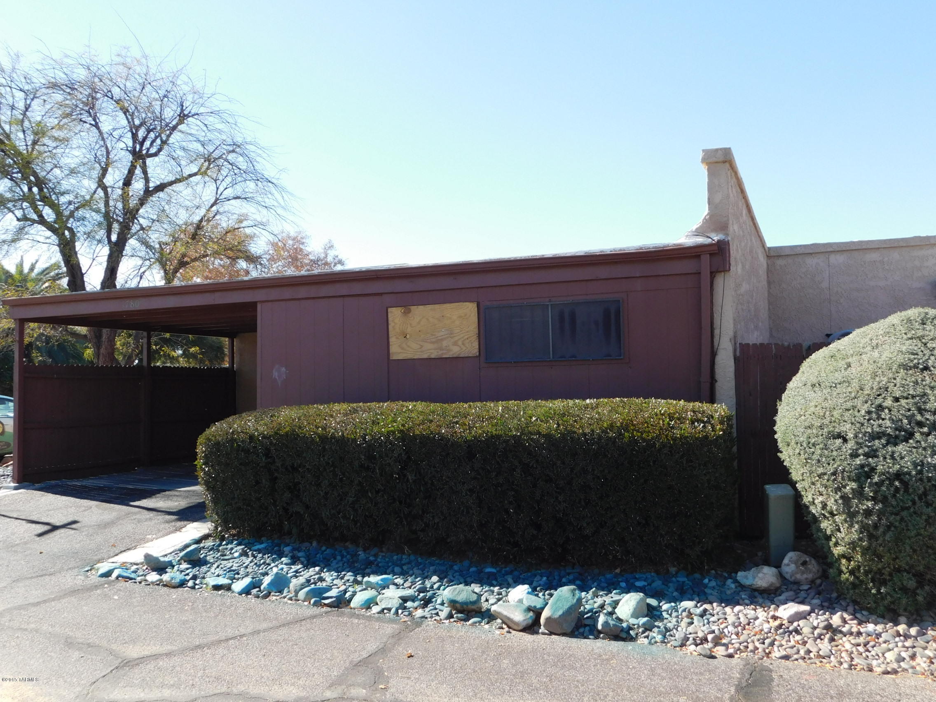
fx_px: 811
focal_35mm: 30
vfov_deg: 46.8
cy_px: 351
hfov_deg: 60.0
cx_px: 468
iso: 125
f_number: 3.2
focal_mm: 5.3
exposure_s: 1/640
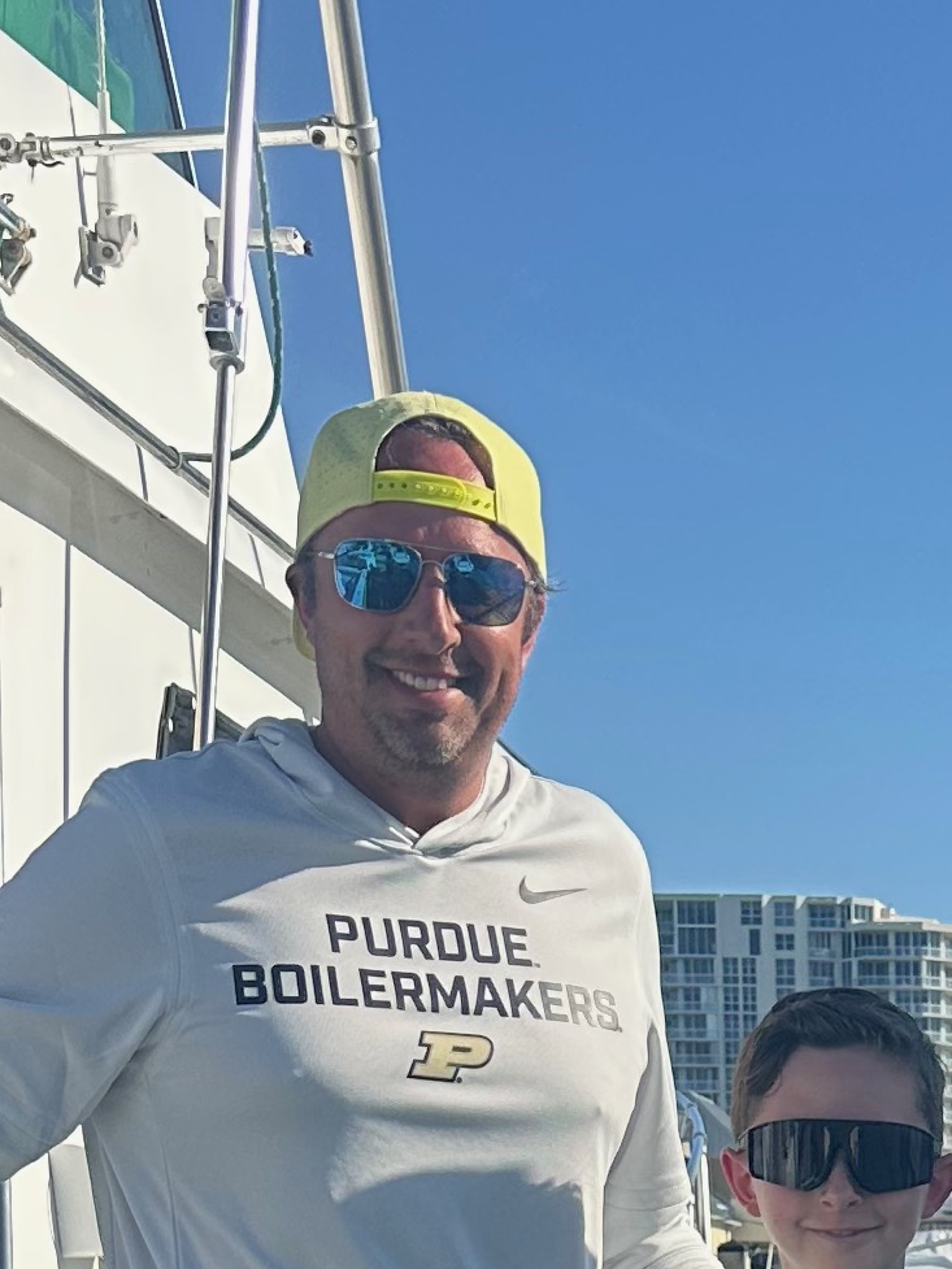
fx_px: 3629
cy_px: 2207
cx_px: 1186
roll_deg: -1.1
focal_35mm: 99
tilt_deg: -13.0
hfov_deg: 14.4
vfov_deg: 16.8
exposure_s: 1/4016
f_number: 1.78
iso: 80
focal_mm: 6.86
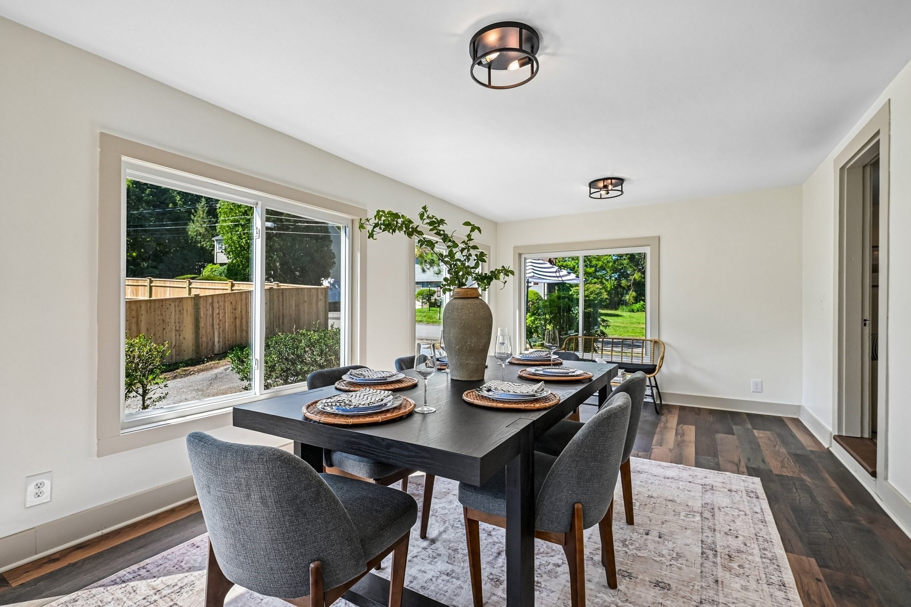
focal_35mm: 16
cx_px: 456
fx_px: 405
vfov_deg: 73.7
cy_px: 304
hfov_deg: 96.7
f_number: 8
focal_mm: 16
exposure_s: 1/100
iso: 400
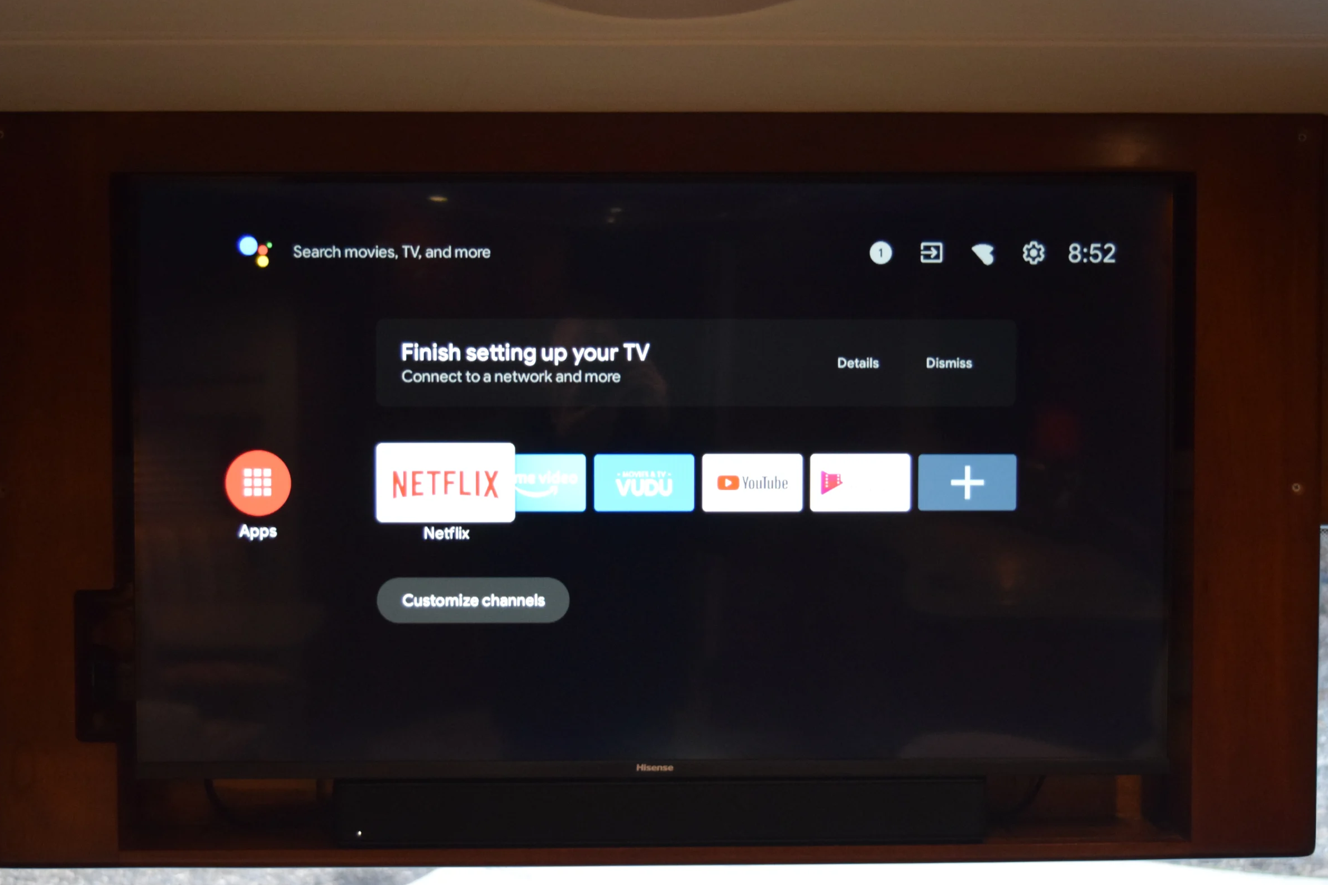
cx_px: 650
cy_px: 467
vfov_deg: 24.0
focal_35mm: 57
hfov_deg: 35.3
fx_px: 2086
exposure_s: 1/60
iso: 2200
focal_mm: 35
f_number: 4.5
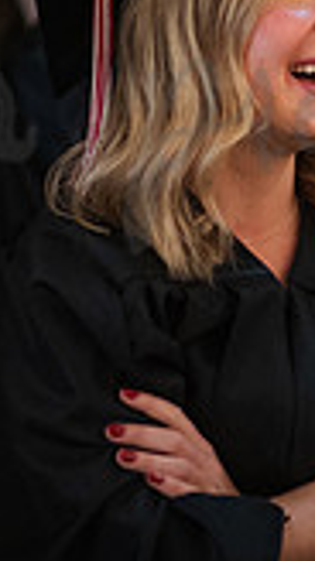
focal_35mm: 314
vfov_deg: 6.9
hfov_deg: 3.8
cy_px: 103
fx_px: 4672
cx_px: 438
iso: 3200
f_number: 1.4
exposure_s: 1/160
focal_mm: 85
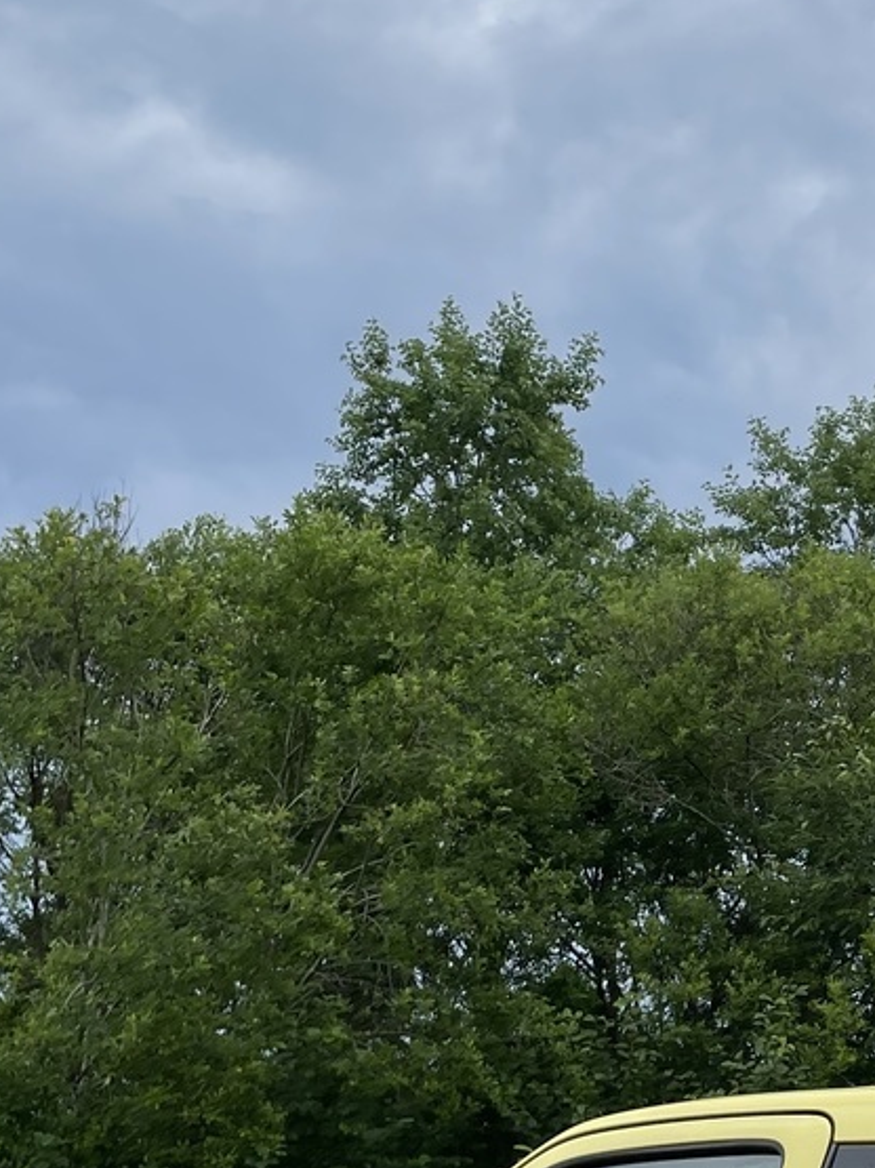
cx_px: 1064
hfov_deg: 18.5
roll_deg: -2.1
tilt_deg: +4.1
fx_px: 2529
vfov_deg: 25.3
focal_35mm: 75
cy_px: 1014
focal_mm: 4.2
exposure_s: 1/1182
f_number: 1.6
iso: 32
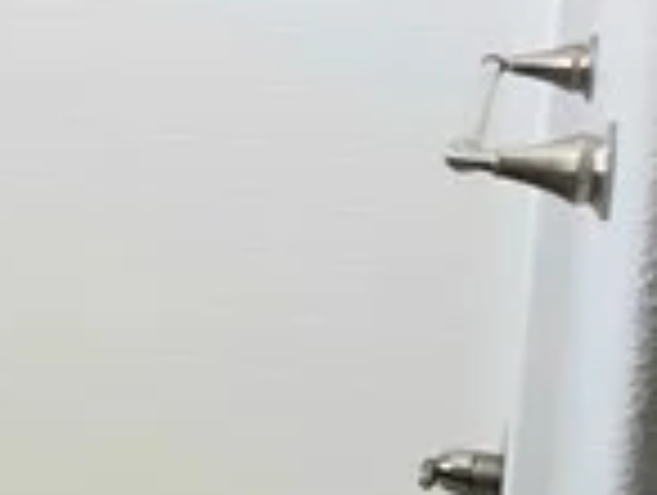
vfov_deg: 16.2
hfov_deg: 16.0
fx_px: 1730
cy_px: 130
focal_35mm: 91
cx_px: -706
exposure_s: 1/60.2
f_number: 1.9
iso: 250
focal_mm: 2.2
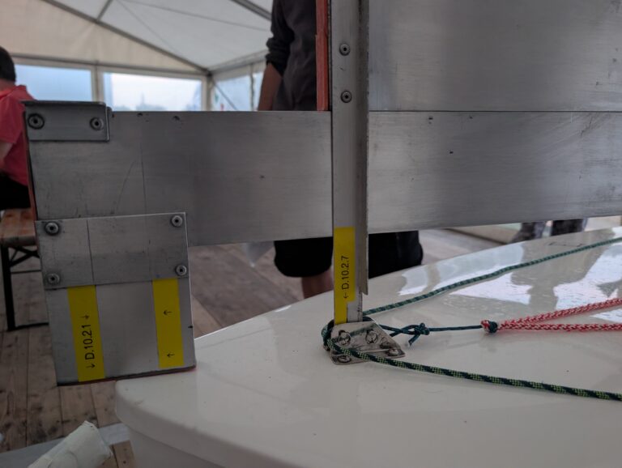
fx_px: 432
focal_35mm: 24
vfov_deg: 56.9
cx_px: 311
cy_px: 234
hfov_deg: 71.5
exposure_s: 1/51.3
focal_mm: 6.9
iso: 620
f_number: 1.68
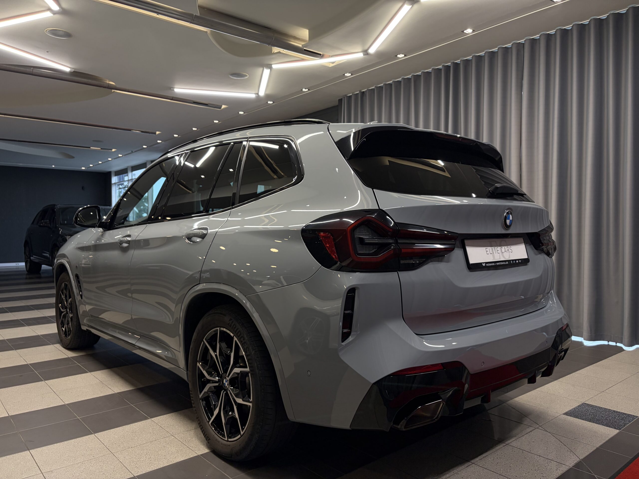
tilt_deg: -1.7
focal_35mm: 26
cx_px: 320
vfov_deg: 53.1
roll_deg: +0.1
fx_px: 480
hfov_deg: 67.3
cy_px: 240
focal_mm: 5.96
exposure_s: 1/100
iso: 125
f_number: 1.6
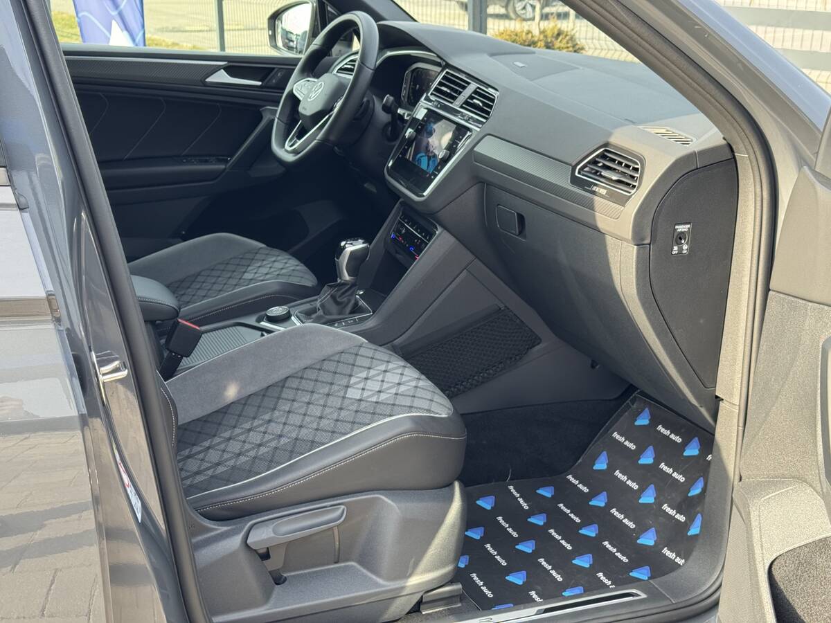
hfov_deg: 39.7
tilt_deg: -16.7
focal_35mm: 48
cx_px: 416
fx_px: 1152
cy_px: 312
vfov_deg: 30.3
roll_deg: +0.5
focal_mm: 6.76
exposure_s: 1/172
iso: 64
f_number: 1.78
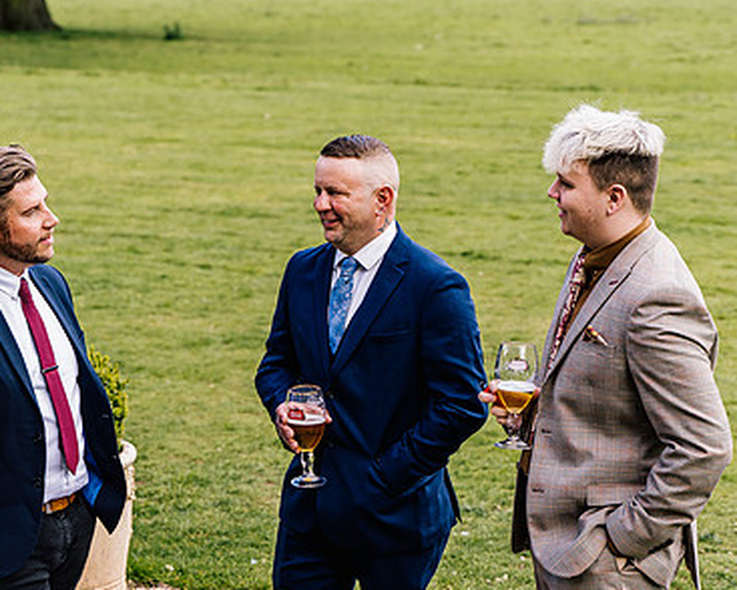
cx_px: 343
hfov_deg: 18.3
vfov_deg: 14.7
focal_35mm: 105
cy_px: 310
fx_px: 2292
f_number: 4
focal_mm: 68
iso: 160
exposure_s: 1/200
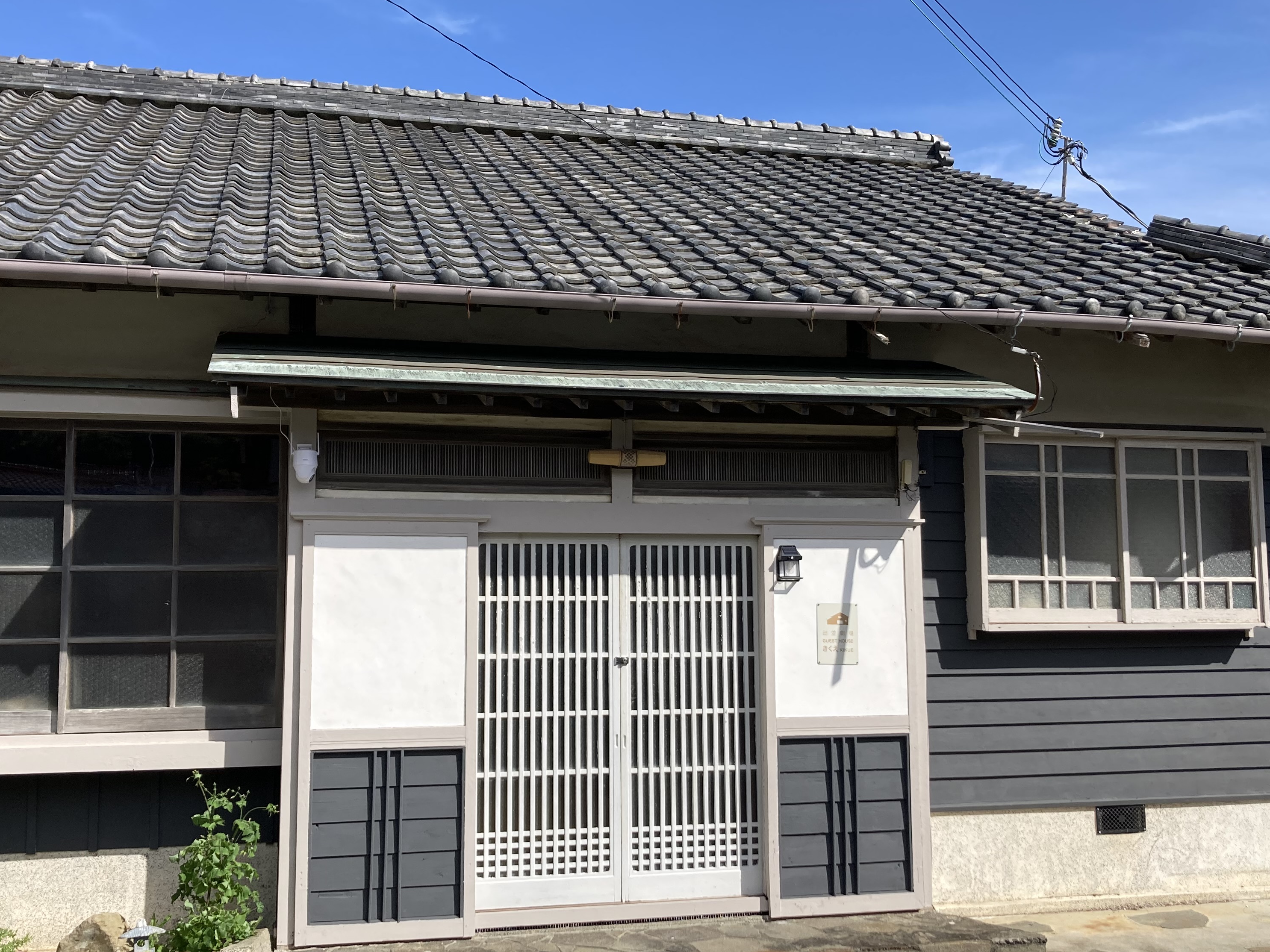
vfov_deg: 37.7
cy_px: 471
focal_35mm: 38
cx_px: 648
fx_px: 1394
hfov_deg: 49.0
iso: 20
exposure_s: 1/2088
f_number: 1.8
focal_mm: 3.99
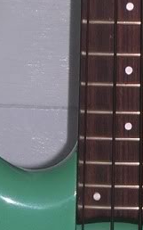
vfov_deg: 5.5
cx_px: 109
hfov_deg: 3.4
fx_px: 2385
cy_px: 280
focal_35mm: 382
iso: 113
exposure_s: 1/60
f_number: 4.3
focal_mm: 13.7
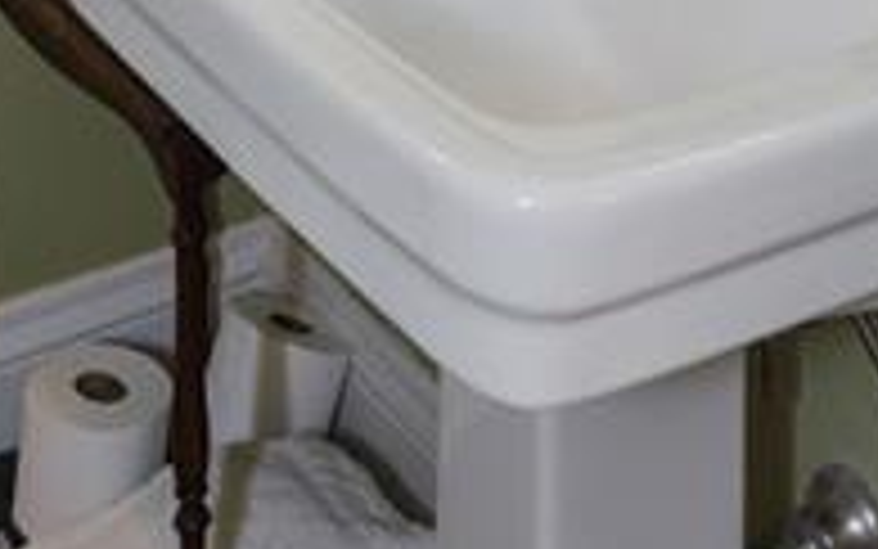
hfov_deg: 26.5
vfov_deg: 12.9
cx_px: 464
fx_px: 1867
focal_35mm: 78
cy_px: -760
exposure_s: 1/30
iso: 250
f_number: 7.1
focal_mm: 13
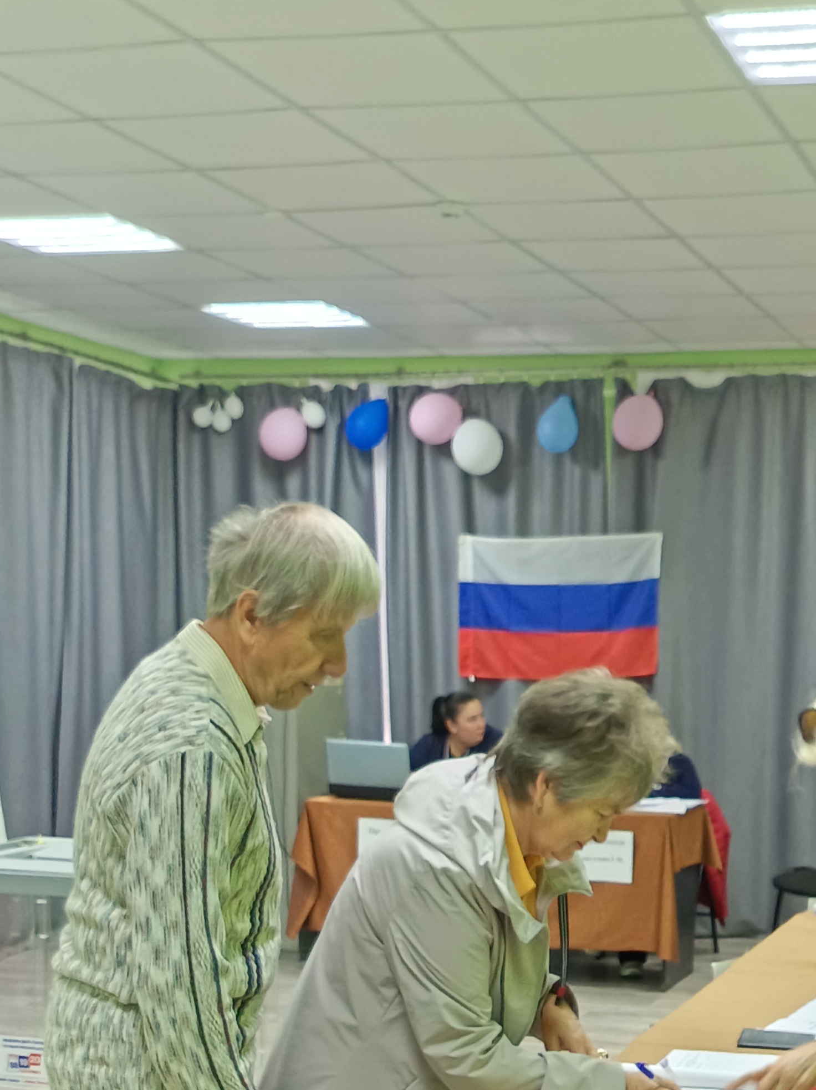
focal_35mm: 63
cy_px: 994
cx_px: 581
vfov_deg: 29.4
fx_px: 1984
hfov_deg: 23.1
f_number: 1.75
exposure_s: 1/60
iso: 1315
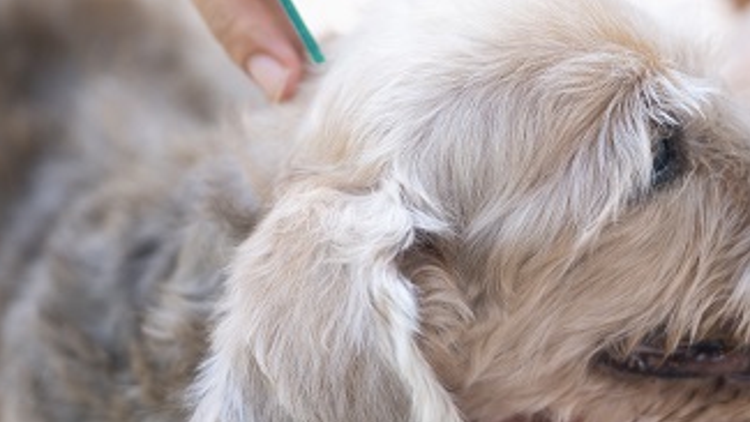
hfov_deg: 12.4
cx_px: 501
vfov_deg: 7.0
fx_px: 3461
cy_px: 90
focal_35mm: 174
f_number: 2.8
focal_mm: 90
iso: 400
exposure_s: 1/250
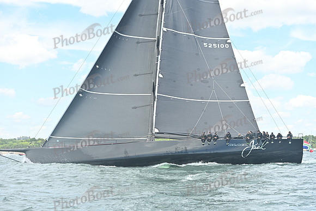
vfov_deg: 19.5
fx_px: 615
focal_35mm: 70
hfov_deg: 28.8
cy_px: 106
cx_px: 158
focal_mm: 70
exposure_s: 1/1250
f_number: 4.5
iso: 250
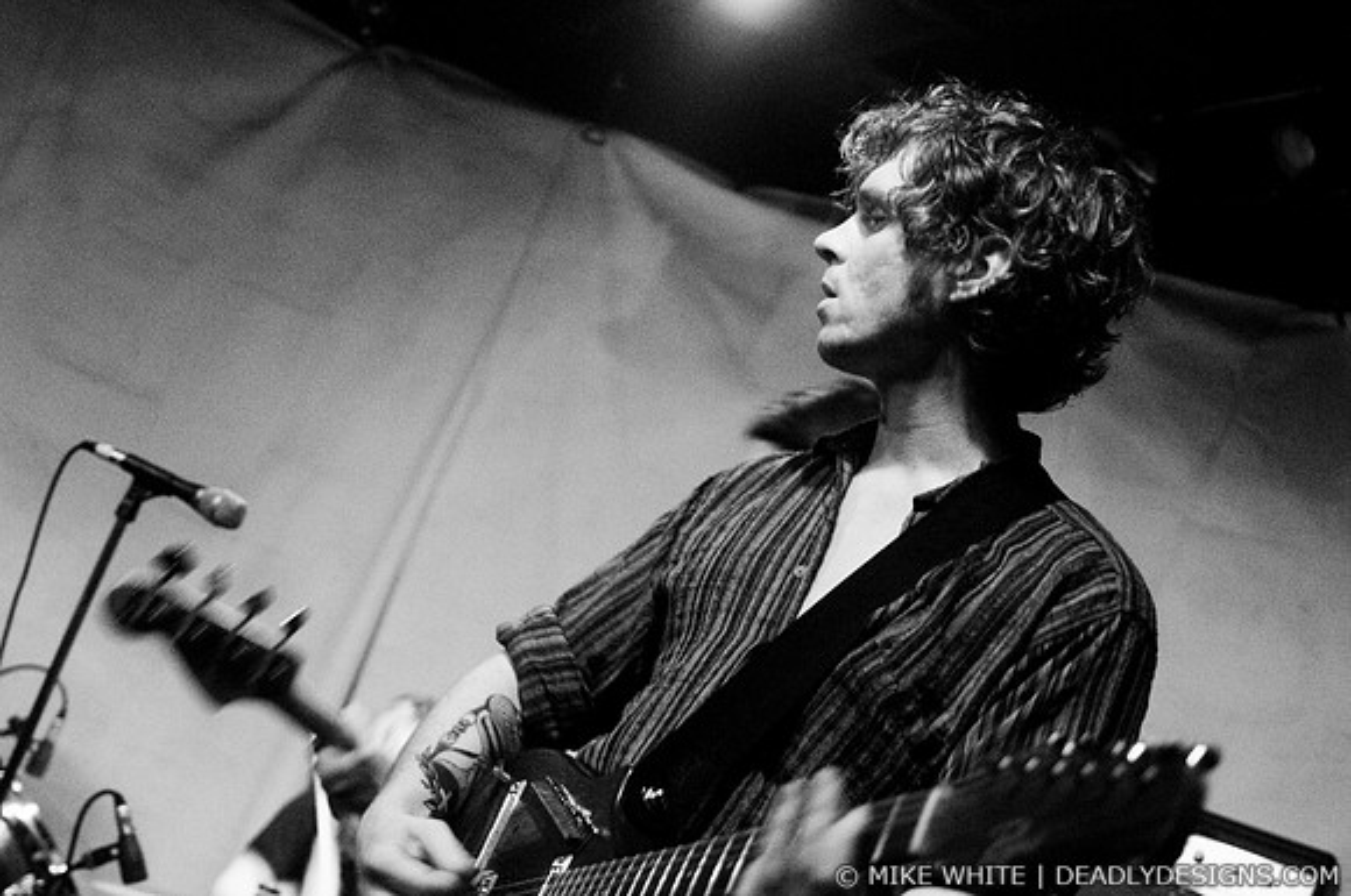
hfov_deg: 37.9
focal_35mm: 52
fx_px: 1967
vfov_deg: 25.7
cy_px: 448
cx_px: 676
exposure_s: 1/30
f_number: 2.8
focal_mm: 35
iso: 1250
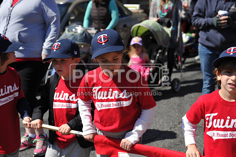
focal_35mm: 70
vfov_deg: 19.4
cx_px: 118
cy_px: 78
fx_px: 459
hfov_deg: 28.9
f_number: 5
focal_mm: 70
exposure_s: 1/800
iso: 200
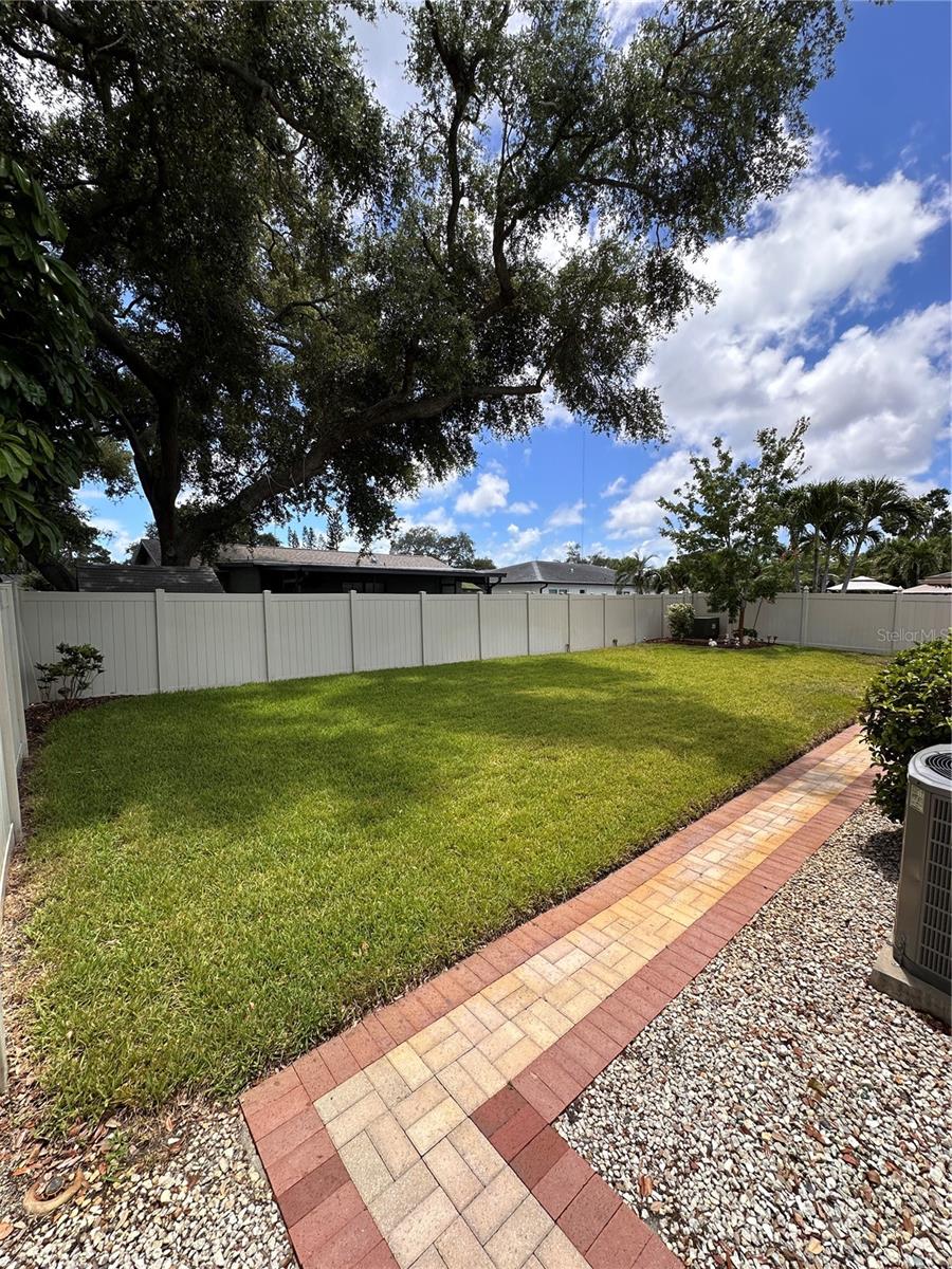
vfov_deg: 102.1
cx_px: 476
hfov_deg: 85.7
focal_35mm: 14
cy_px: 634
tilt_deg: -3.0
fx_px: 513
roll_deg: +0.4
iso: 40
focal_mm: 2.22
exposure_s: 1/1276
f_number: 2.2
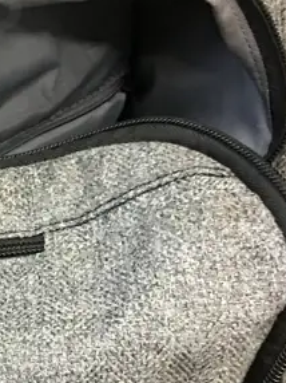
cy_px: 241
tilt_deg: -24.8
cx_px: -180
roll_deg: +1.4
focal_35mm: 104
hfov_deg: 13.2
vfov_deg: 18.9
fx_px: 1147
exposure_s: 1/10
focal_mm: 4.15
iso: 80
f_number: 2.2
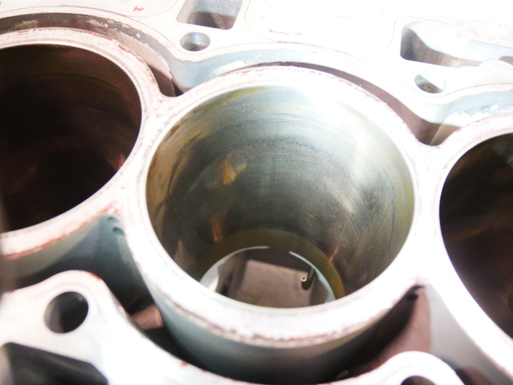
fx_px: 445
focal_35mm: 30
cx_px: 256
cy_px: 192
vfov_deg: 46.8
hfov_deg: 60.0
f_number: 3.8
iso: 2500
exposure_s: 1/60
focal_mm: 15
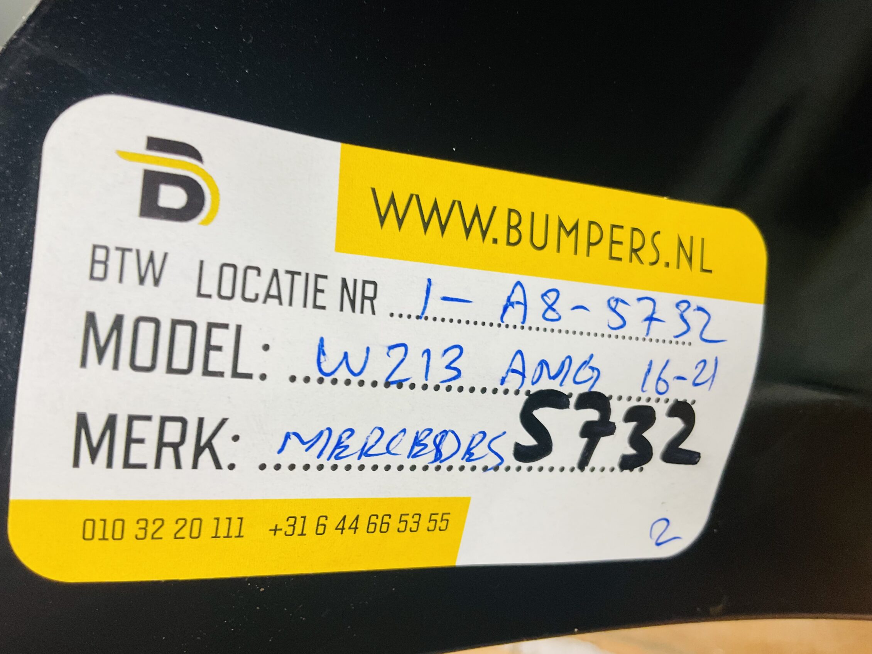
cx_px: 436
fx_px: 731
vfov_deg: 48.2
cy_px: 327
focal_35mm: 29
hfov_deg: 61.7
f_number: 1.8
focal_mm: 3
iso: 40
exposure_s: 1/50
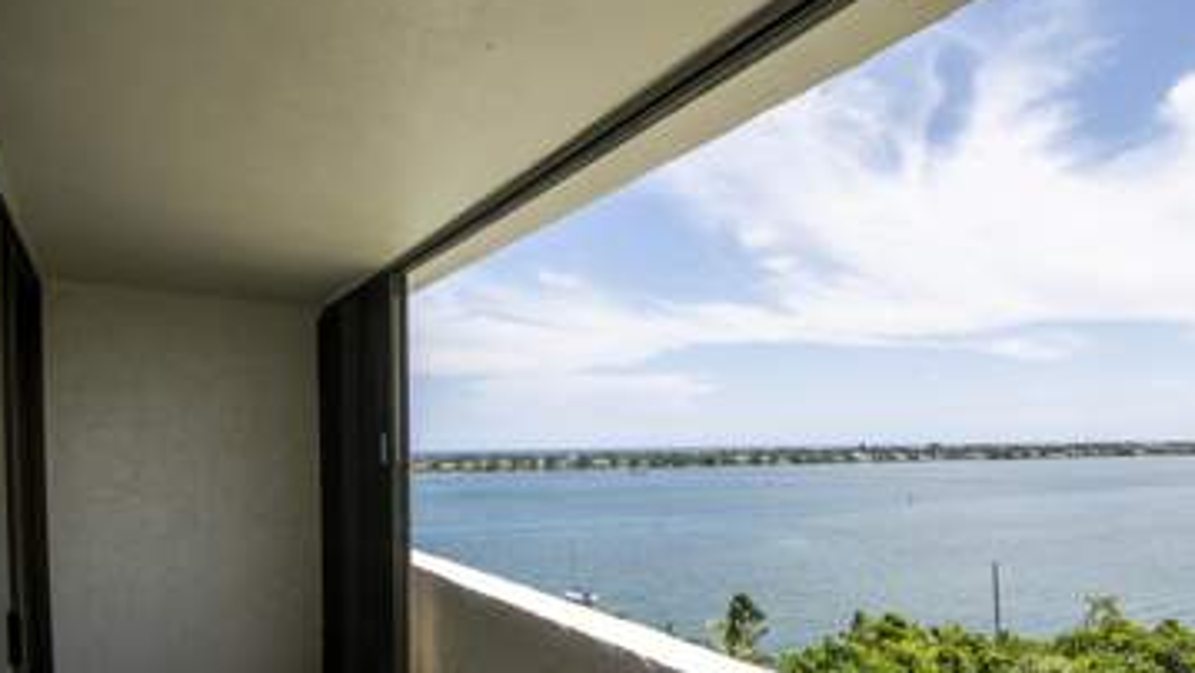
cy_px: 460
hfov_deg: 82.1
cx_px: 752
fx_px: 665
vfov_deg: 52.4
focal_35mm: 21
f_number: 8
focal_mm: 10
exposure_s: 1/500
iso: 100
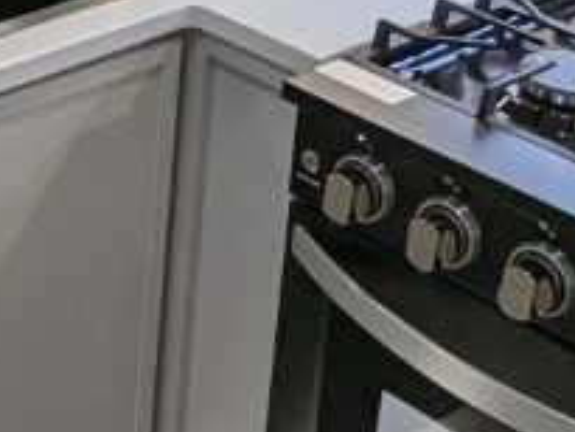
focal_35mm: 109
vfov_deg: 13.4
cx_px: -41
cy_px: -25
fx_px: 1812
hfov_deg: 17.5
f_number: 2.2
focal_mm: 2.35
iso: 131
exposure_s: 1/97.4
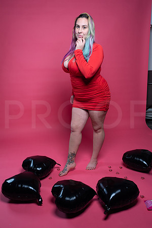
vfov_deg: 54.4
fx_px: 222
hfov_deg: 37.9
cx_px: 76
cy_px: 114
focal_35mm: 35
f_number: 8
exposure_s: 1/160
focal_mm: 35
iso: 100
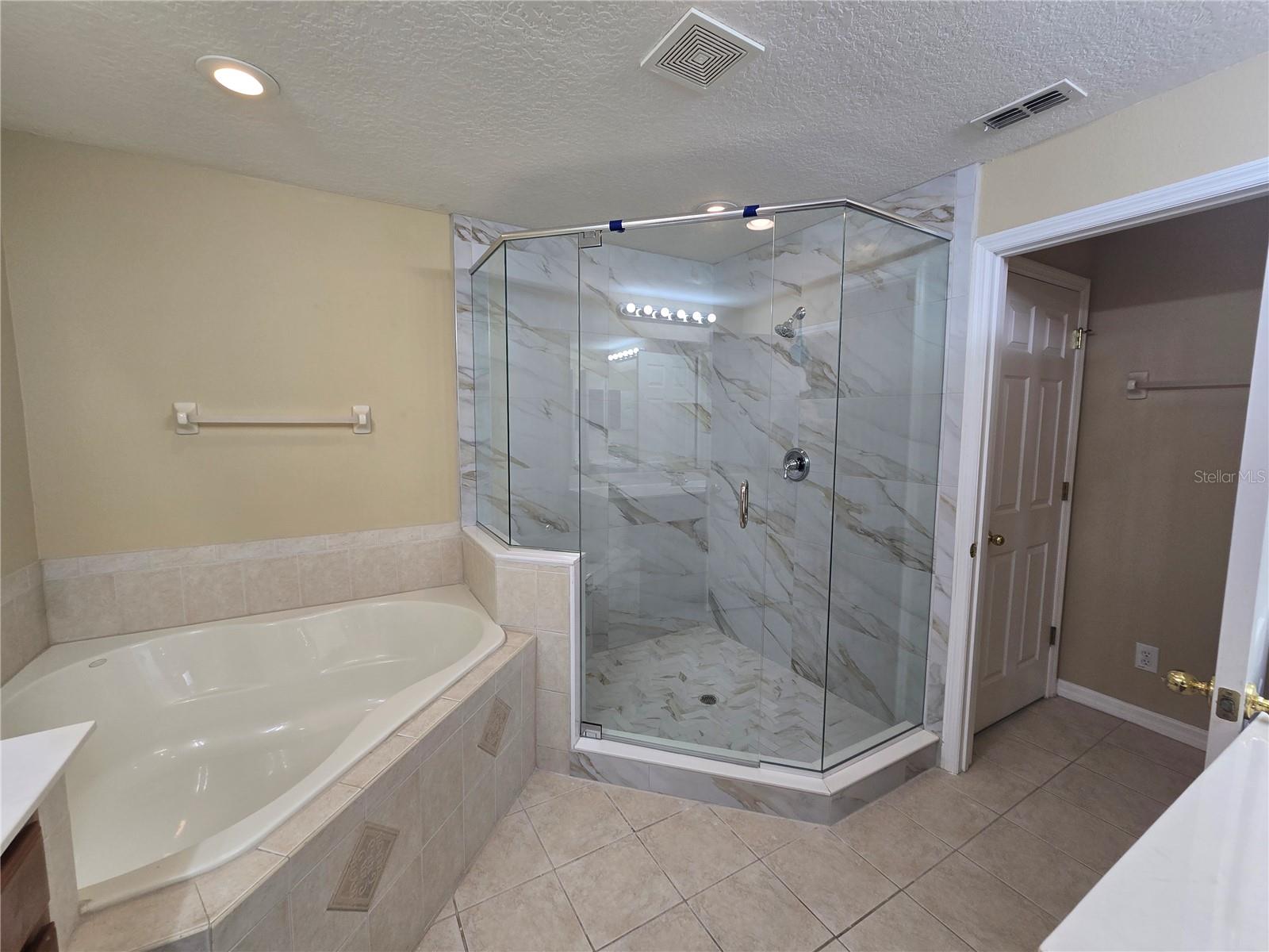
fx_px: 477
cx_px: 634
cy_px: 476
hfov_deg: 106.2
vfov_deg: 89.9
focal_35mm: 13
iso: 64
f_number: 2.2
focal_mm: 2.2
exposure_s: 1/60
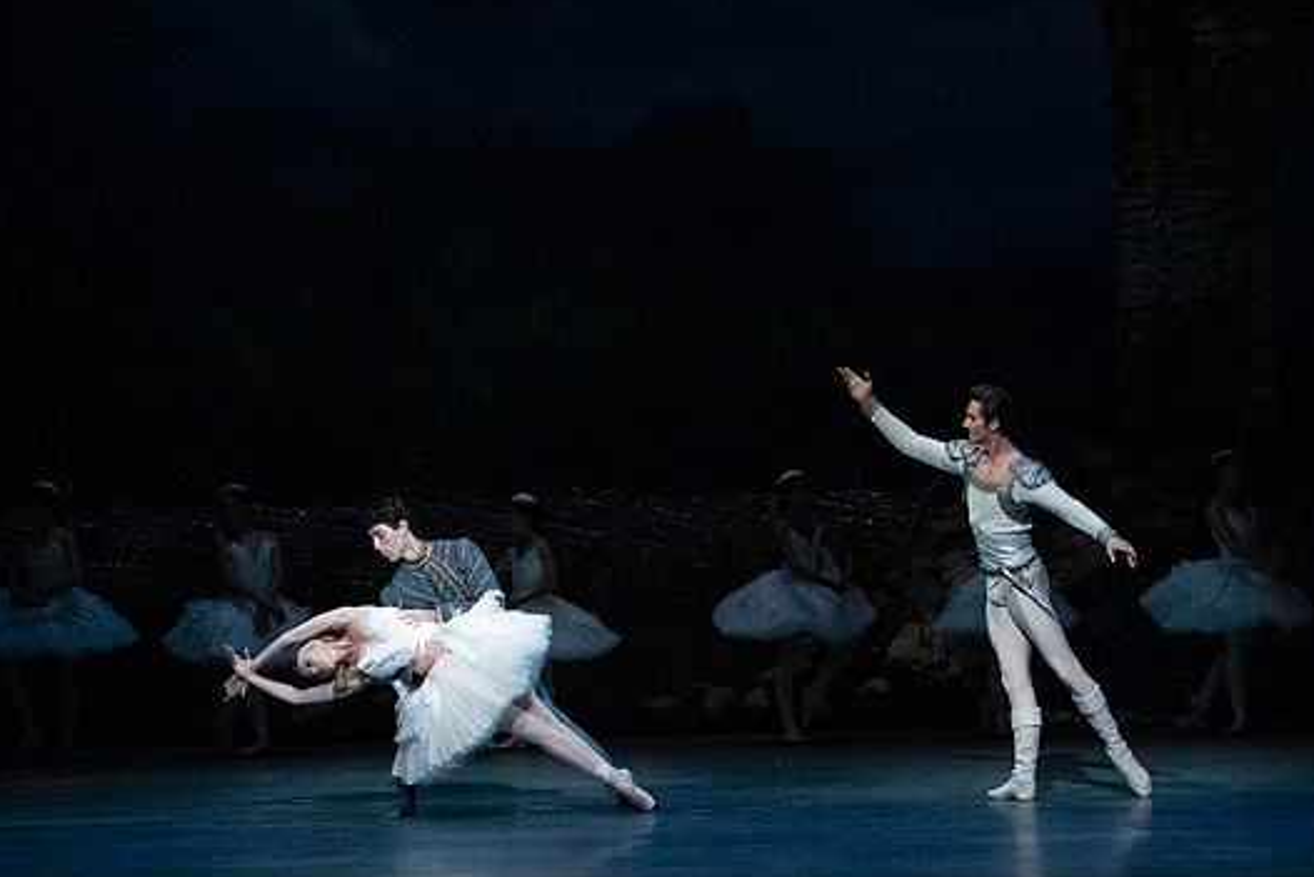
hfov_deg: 12.7
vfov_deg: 8.5
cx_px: 717
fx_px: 5914
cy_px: 471
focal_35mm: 162
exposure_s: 1/400
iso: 25600
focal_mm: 147
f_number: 5
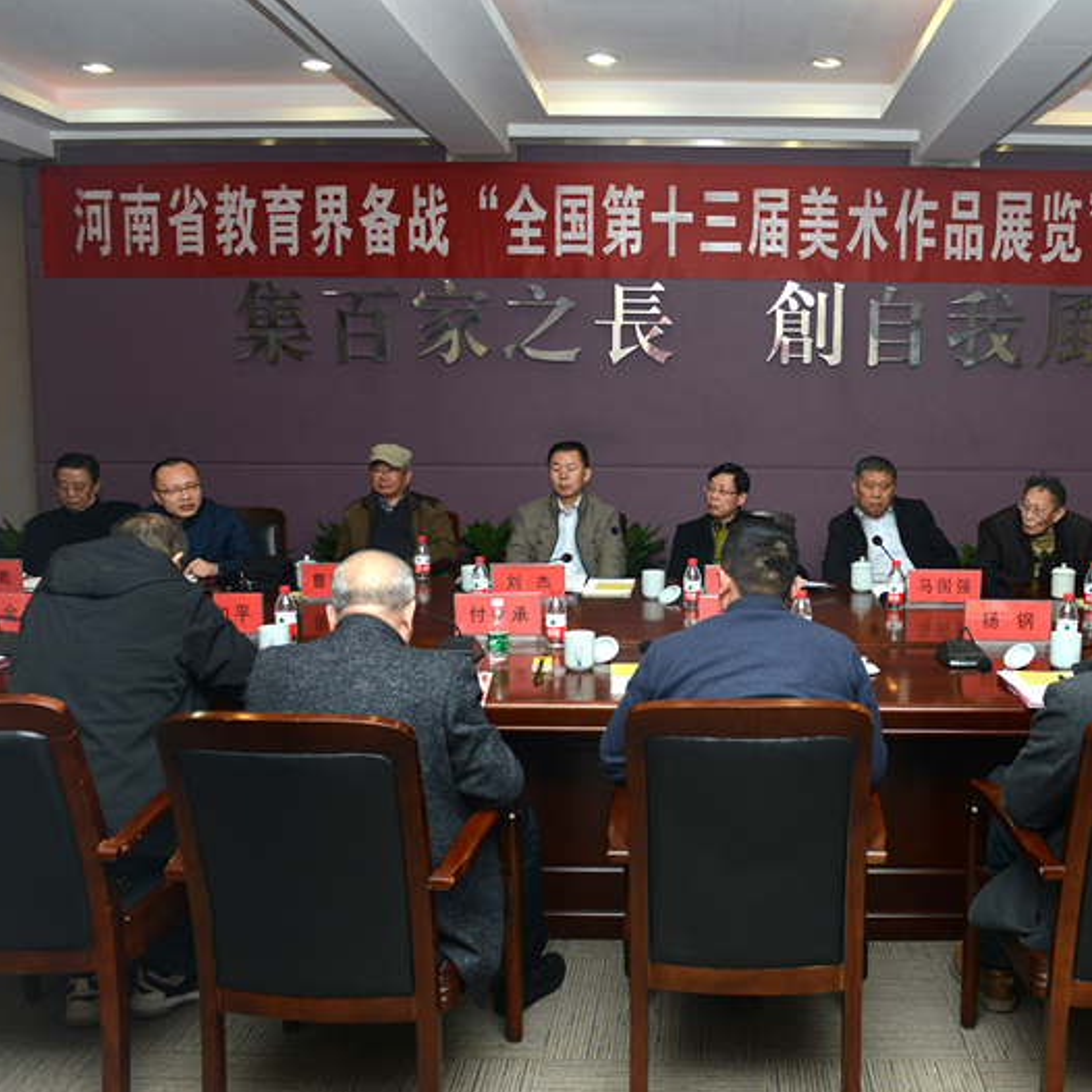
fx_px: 1106
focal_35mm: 31
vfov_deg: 52.5
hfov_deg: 51.7
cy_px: 549
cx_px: 714
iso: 640
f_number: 4.5
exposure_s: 1/250
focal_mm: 24
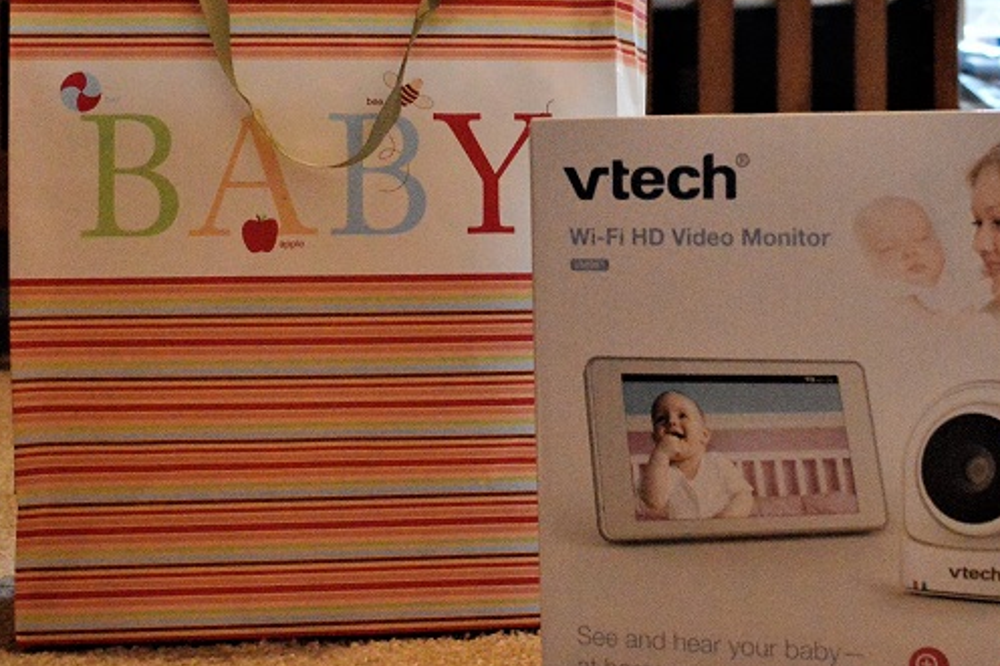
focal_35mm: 49
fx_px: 1360
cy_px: 198
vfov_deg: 27.2
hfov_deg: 39.1
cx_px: 776
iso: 3200
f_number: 3.5
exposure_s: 1/125
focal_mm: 18
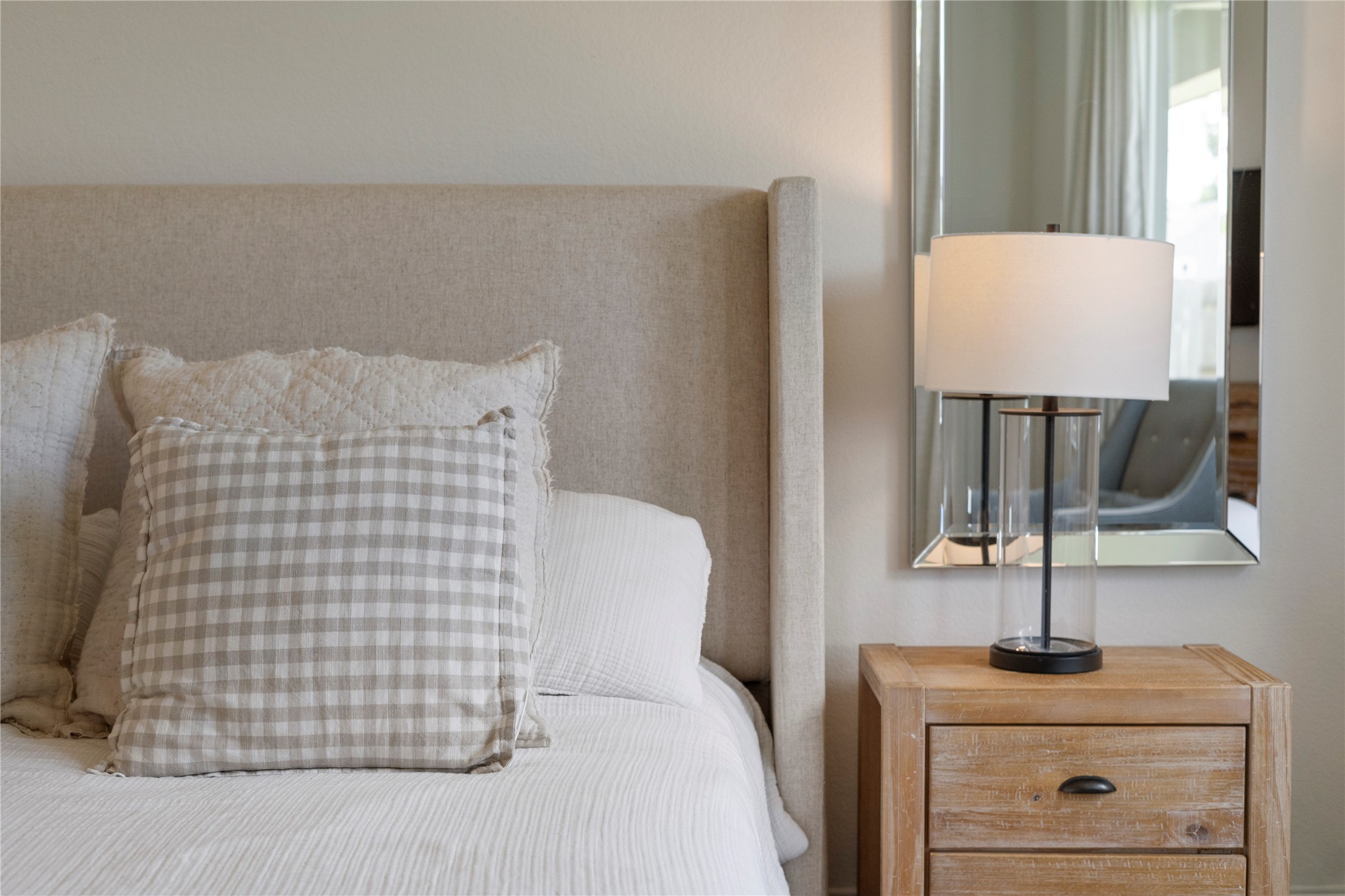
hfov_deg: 39.6
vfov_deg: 27.0
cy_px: 448
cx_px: 672
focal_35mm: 50
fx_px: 1868
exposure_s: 1/200
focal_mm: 50
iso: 800
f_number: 4
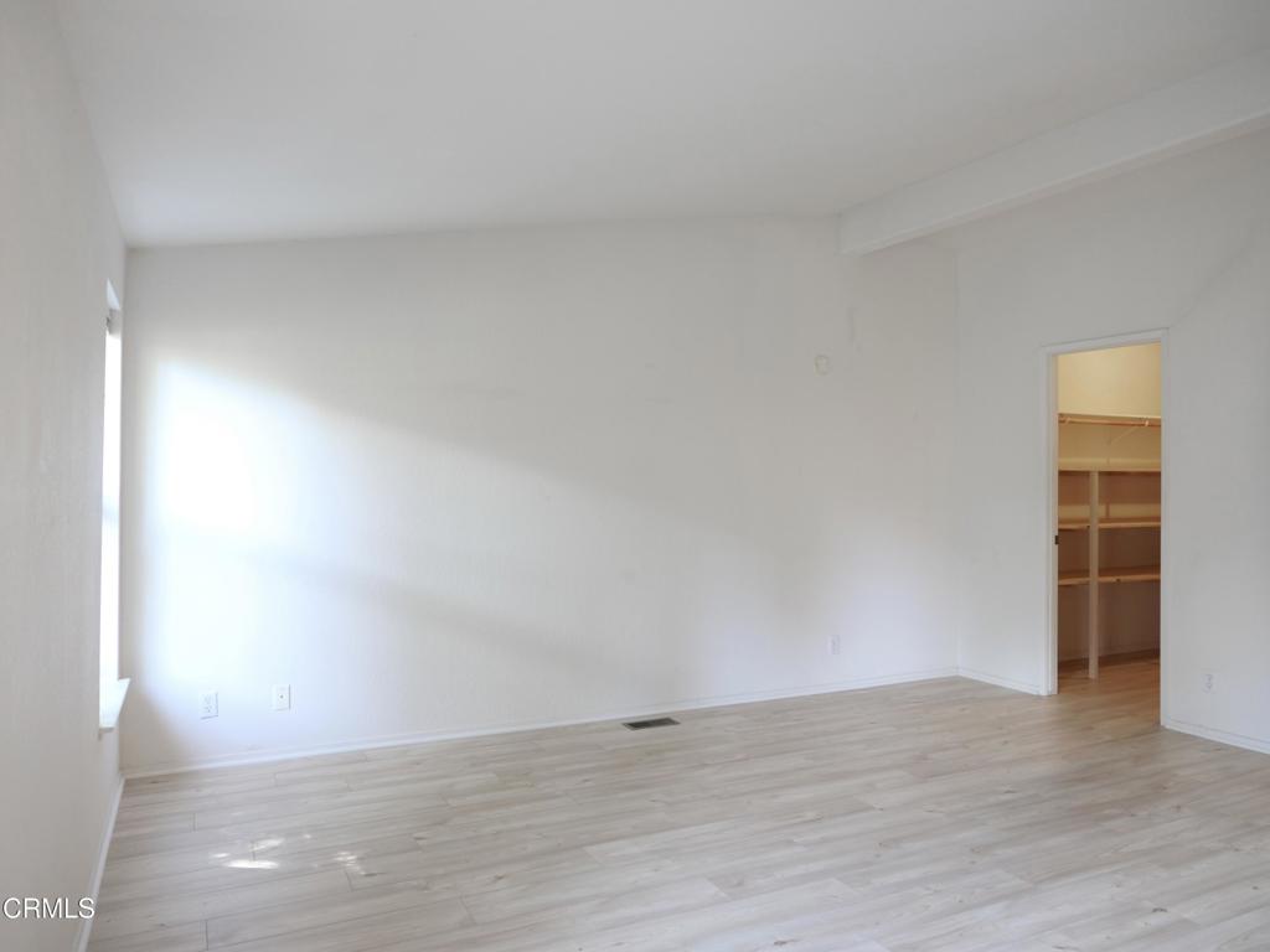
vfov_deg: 56.8
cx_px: 635
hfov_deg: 71.6
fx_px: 881
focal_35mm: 24
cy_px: 476
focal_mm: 10.9
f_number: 1.7
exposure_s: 1/60
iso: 400
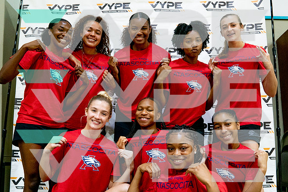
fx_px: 268
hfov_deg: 56.5
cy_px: 123
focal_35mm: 33
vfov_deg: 39.1
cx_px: 141
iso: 2500
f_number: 4
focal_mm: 24
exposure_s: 1/125
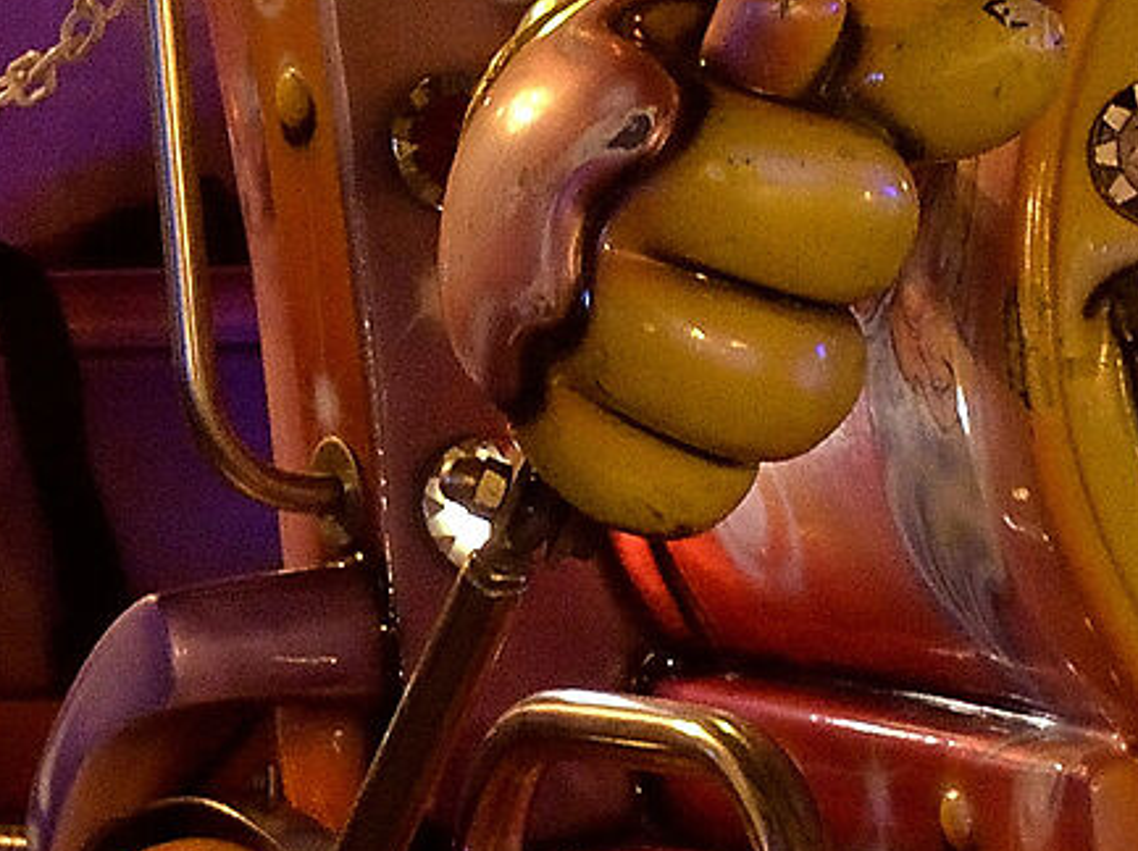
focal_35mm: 320
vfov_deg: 4.6
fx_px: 10511
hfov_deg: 6.1
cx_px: -515
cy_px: -60
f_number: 4.5
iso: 1600
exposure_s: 1/20
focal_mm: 40
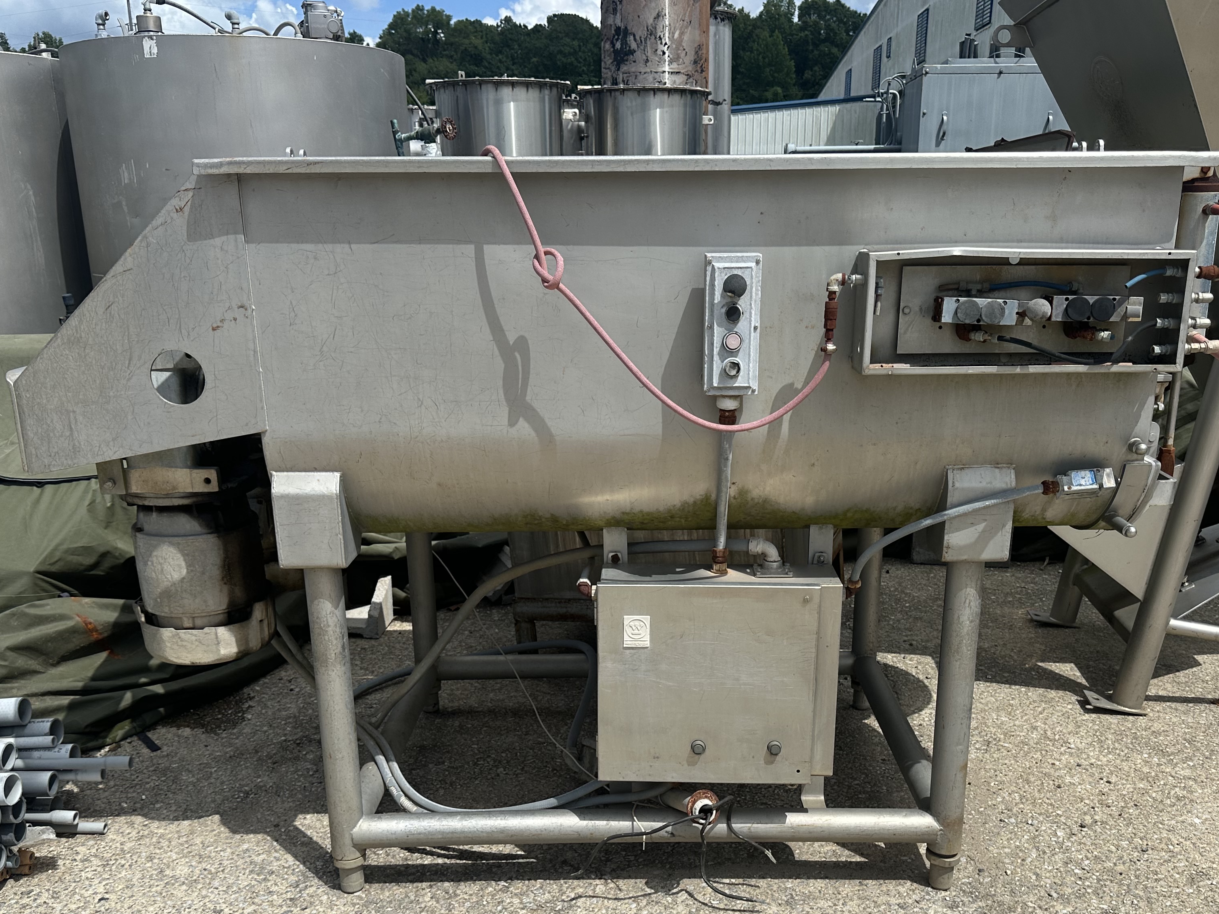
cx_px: 650
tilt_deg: -18.2
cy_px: 570
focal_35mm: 32
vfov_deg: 43.8
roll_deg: -0.9
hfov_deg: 56.8
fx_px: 1127
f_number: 1.78
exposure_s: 1/6623
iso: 80
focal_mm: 6.86
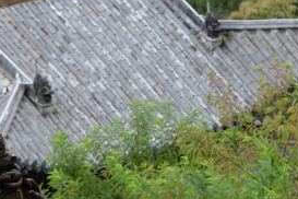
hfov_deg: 11.3
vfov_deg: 7.5
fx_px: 1457
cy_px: 381
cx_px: 434
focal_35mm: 176
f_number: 6.3
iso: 100
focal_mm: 30
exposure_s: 1/125
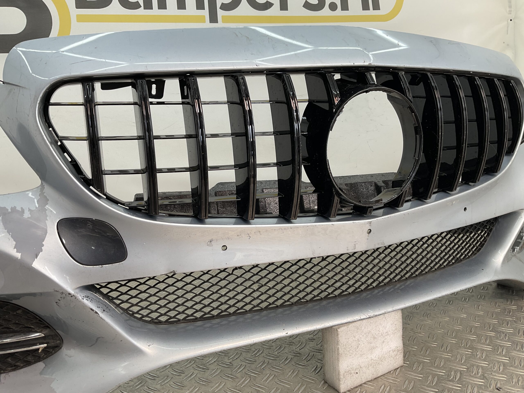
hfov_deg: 61.7
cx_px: 262
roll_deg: +1.4
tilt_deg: -9.8
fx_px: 439
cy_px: 196
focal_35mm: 29
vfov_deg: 48.2
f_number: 1.8
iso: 16
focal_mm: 3
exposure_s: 1/120
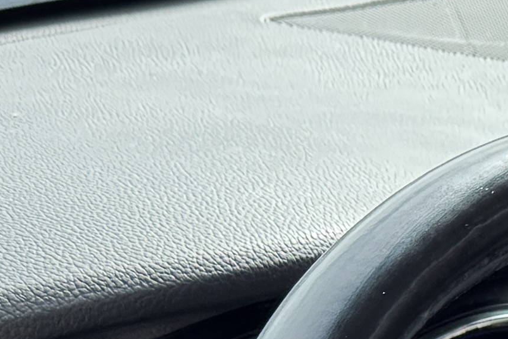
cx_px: 869
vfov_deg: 7.0
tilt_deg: -38.9
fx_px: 2356
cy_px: 1137
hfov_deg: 11.5
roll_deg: -6.3
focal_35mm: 167
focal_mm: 6.76
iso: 80
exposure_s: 1/488
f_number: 1.78
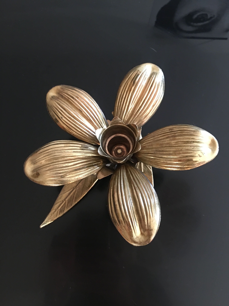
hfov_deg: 48.2
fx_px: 256
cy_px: 153
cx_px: 114
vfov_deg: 61.7
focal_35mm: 29
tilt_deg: -76.8
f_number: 2.2
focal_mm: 4.15
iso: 80
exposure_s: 1/10
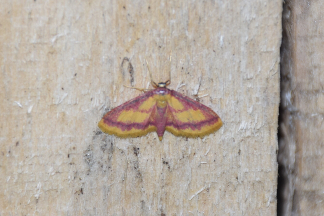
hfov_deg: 9.8
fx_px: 1889
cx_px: 162
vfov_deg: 6.5
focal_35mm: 210
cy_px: 108
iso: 320
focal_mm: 140
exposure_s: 1/60
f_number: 7.1
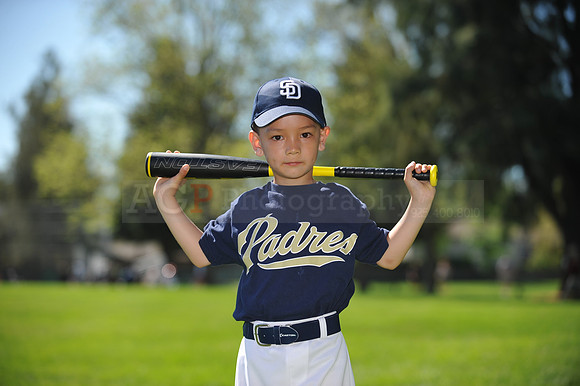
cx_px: 290
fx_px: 1803
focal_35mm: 112
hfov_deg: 18.3
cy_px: 193
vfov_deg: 12.2
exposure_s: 1/1250
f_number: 4
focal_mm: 112
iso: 200
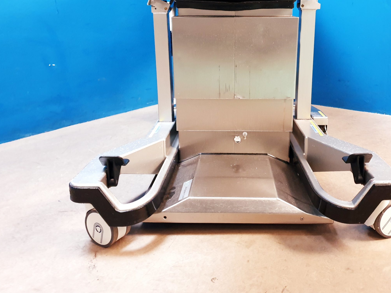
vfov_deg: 42.6
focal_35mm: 33
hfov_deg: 54.9
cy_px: 109
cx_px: 236
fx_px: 373
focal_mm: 4.3
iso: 400
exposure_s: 1/50
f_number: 1.5
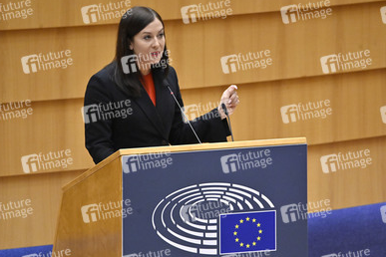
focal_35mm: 699
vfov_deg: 2.0
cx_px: 220
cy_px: 136
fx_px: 7494
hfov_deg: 3.0
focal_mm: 600
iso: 5000
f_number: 6.3
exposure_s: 1/640
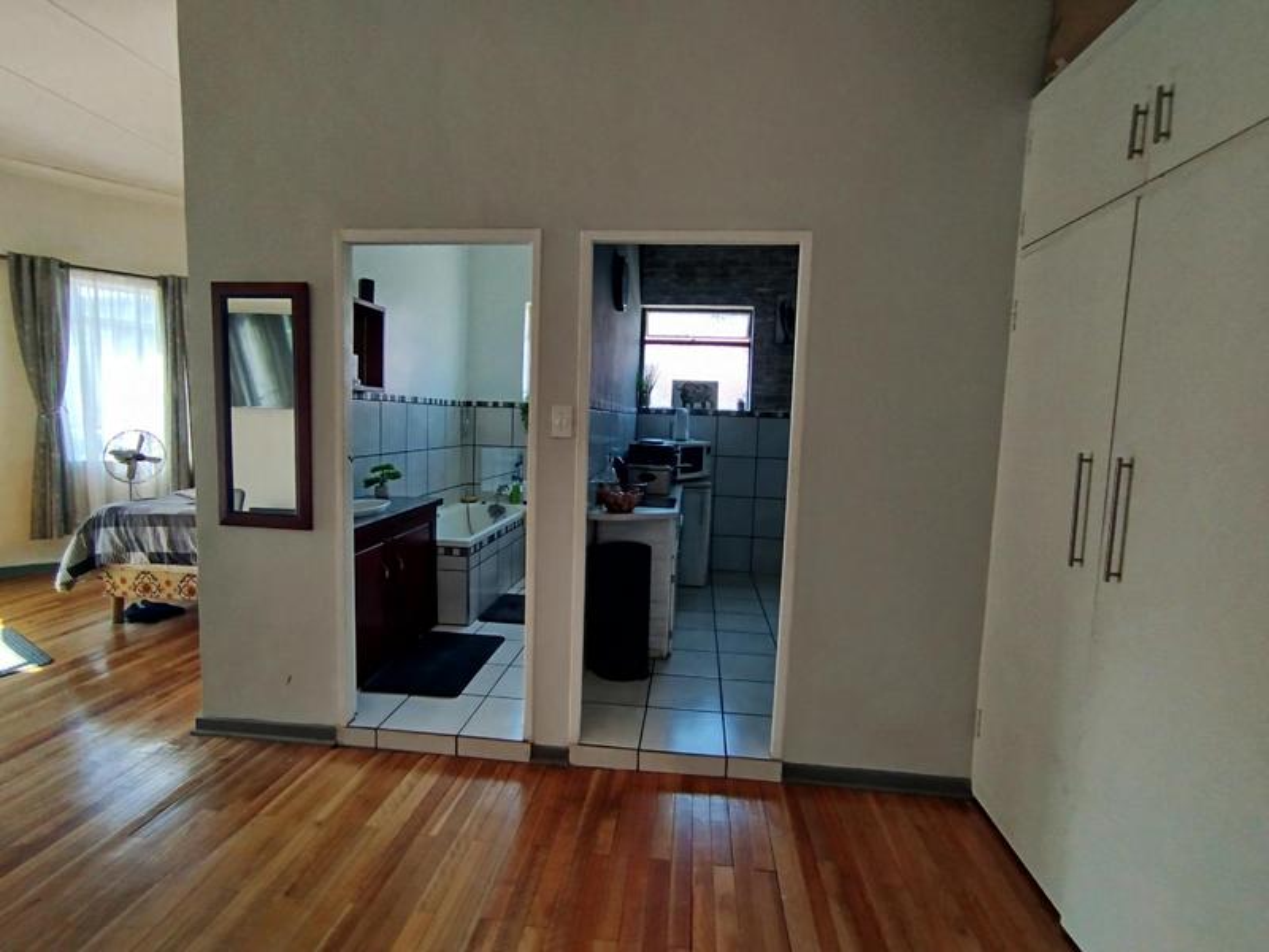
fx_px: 550
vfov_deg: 81.7
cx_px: 634
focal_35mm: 15
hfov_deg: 98.2
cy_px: 476
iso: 50
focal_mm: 1.65
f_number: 2.2
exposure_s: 1/33
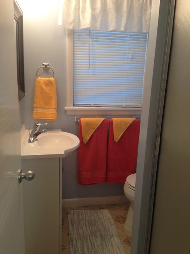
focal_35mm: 33
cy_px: 127
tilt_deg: -11.5
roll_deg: -2.8
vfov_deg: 55.3
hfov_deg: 43.0
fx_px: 241
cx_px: 95
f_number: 2.4
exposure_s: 1/30
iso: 50
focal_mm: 4.12
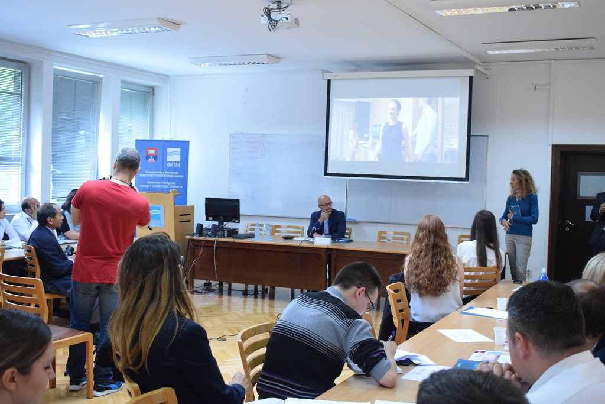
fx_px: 706
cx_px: 302
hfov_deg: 46.4
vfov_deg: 31.9
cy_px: 202
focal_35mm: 42
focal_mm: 28
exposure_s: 1/125
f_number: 5.6
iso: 2500
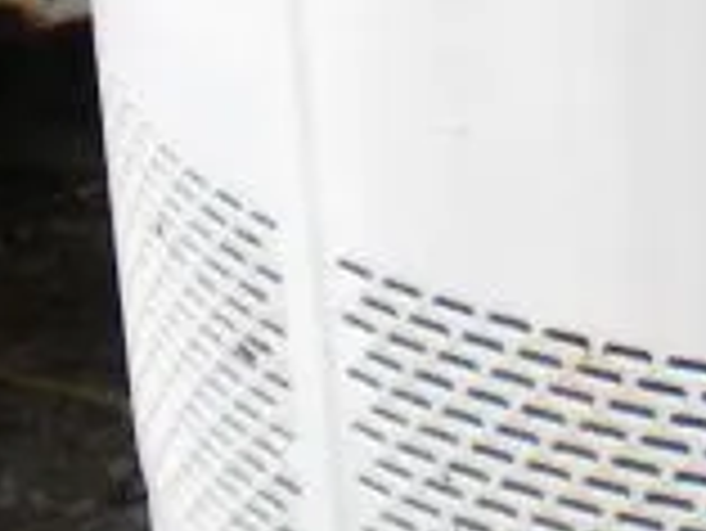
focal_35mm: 228
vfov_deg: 6.4
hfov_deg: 8.0
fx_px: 4654
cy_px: -436
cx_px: 1763
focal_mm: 6.3
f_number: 4.6
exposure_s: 1/1000
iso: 80
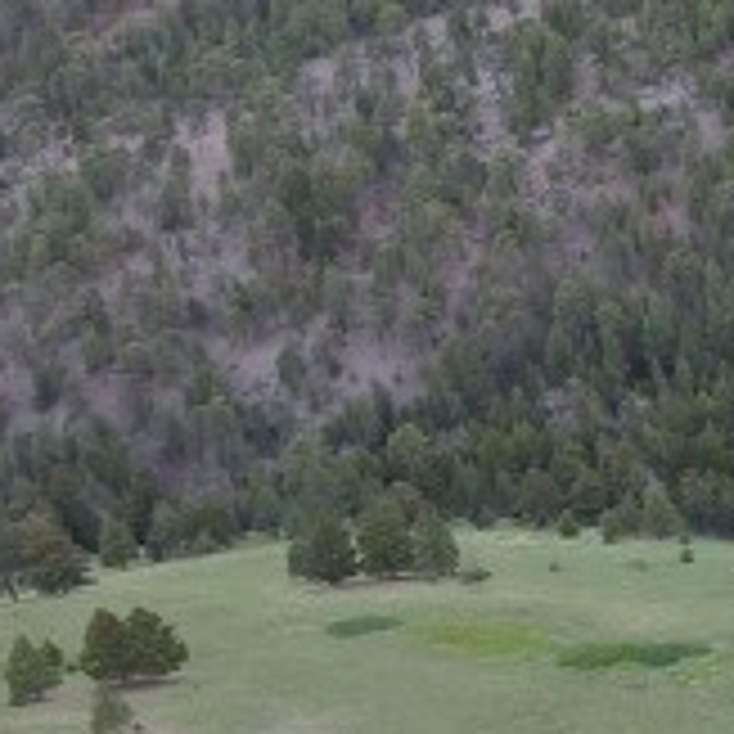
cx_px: 1990
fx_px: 3191
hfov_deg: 10.5
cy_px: 108
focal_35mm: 133
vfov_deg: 13.0
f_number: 1.8
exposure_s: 1/725
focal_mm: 8.67
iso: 100
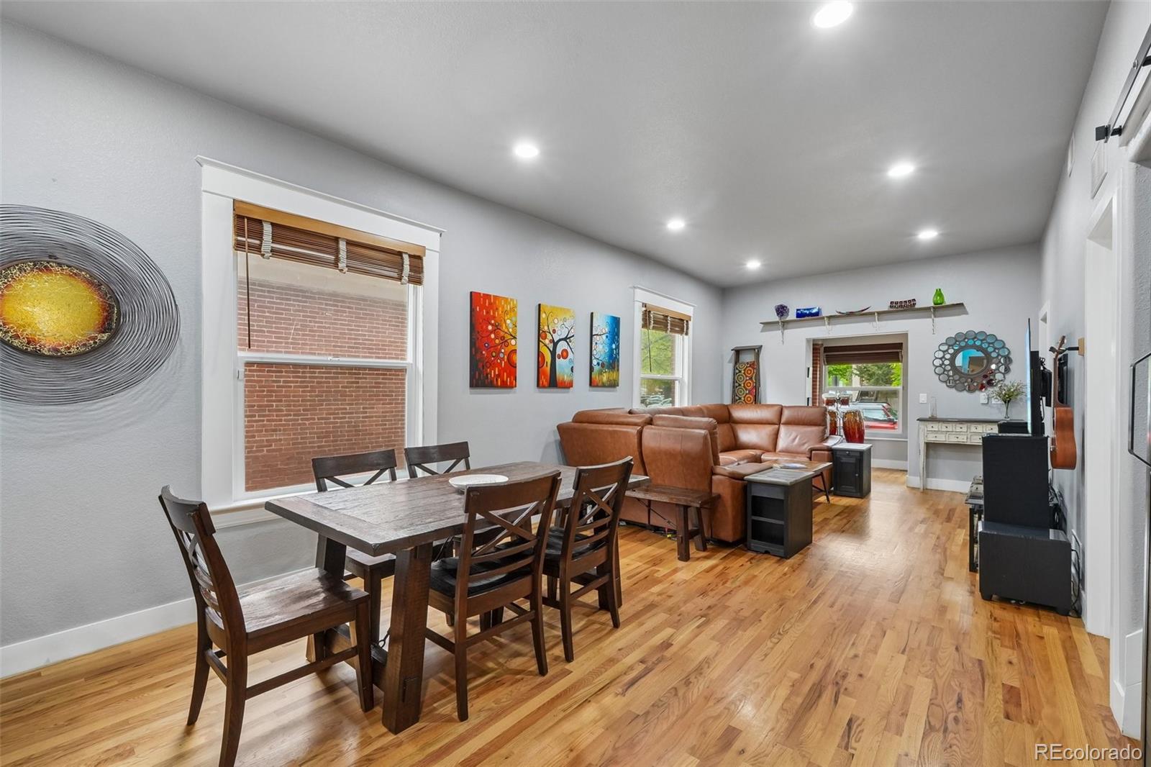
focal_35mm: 15
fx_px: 479
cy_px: 384
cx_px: 576
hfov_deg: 100.4
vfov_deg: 77.3
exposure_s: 1/15
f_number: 8
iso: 800
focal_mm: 10
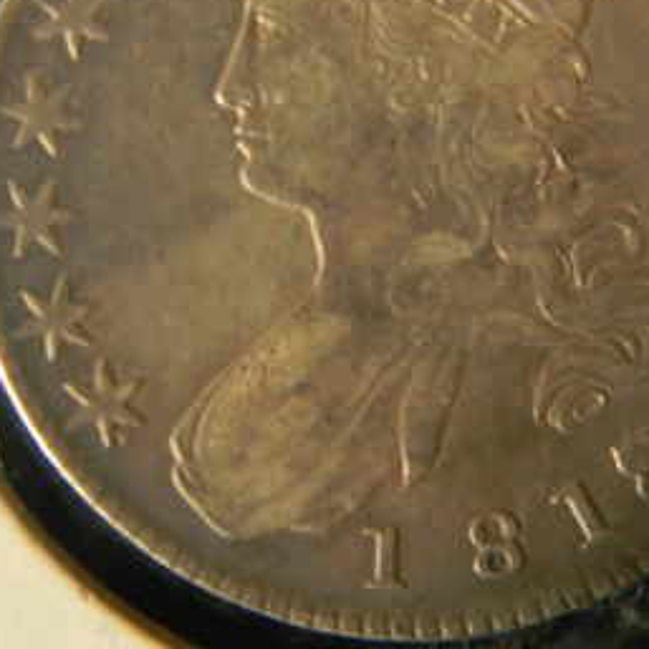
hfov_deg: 13.7
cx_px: 399
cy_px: 201
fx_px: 2694
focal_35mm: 127
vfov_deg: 13.7
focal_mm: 12.2
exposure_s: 1/30
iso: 326
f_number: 4.3
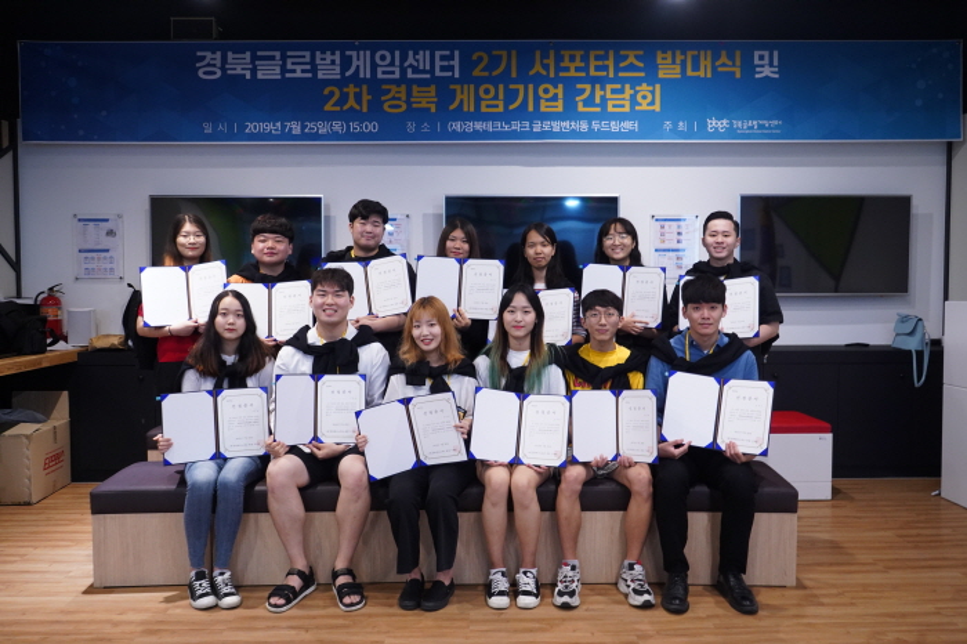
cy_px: 322
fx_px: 752
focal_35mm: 28
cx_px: 484
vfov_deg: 46.4
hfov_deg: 65.5
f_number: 6.3
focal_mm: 28
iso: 4000
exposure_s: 1/20
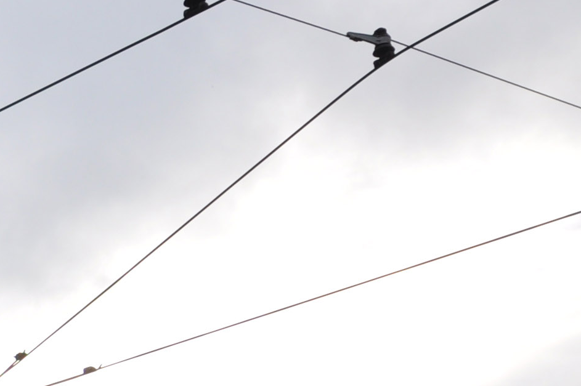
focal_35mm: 102
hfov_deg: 16.8
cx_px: -441
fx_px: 1649
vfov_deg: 12.9
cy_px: 505
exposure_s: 1/200
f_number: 7.1
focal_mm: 15
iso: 200
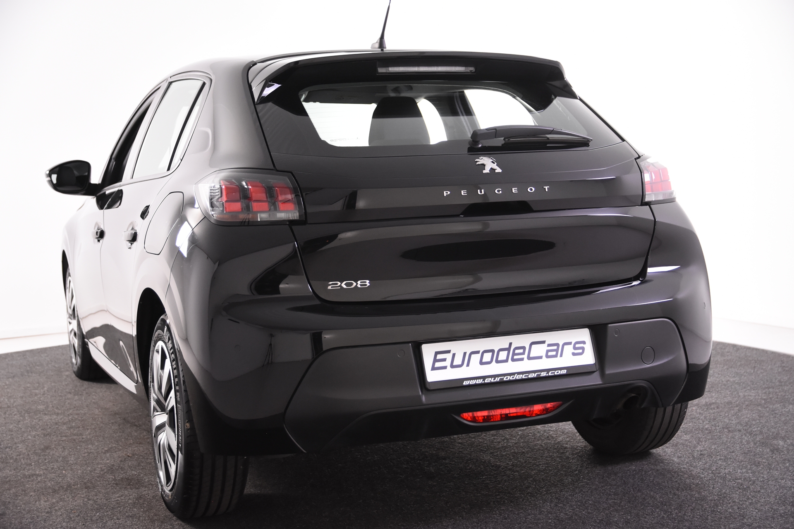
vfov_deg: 26.5
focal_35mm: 51
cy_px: 264
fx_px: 1125
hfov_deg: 38.9
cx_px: 397
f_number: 4
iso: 1600
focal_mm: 34
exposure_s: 1/60
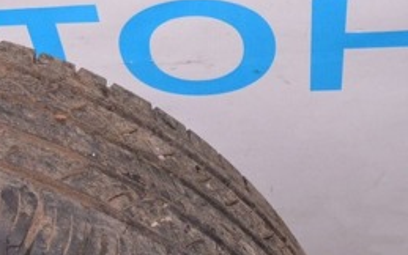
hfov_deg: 20.5
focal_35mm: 94
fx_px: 1048
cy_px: 98
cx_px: -95
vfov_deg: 13.9
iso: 1600
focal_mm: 25
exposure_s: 1/200
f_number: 8
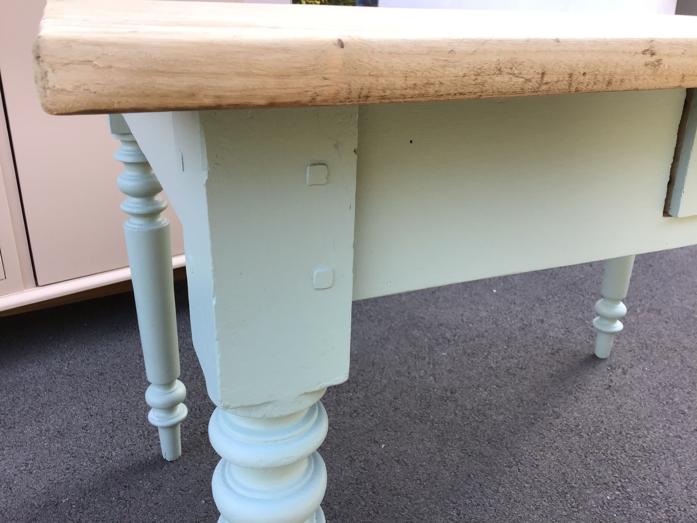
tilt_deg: -22.3
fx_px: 624
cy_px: 262
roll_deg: +1.9
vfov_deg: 45.4
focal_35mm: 31
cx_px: 348
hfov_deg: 58.4
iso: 25
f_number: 2.4
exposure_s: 1/100
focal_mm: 3.3
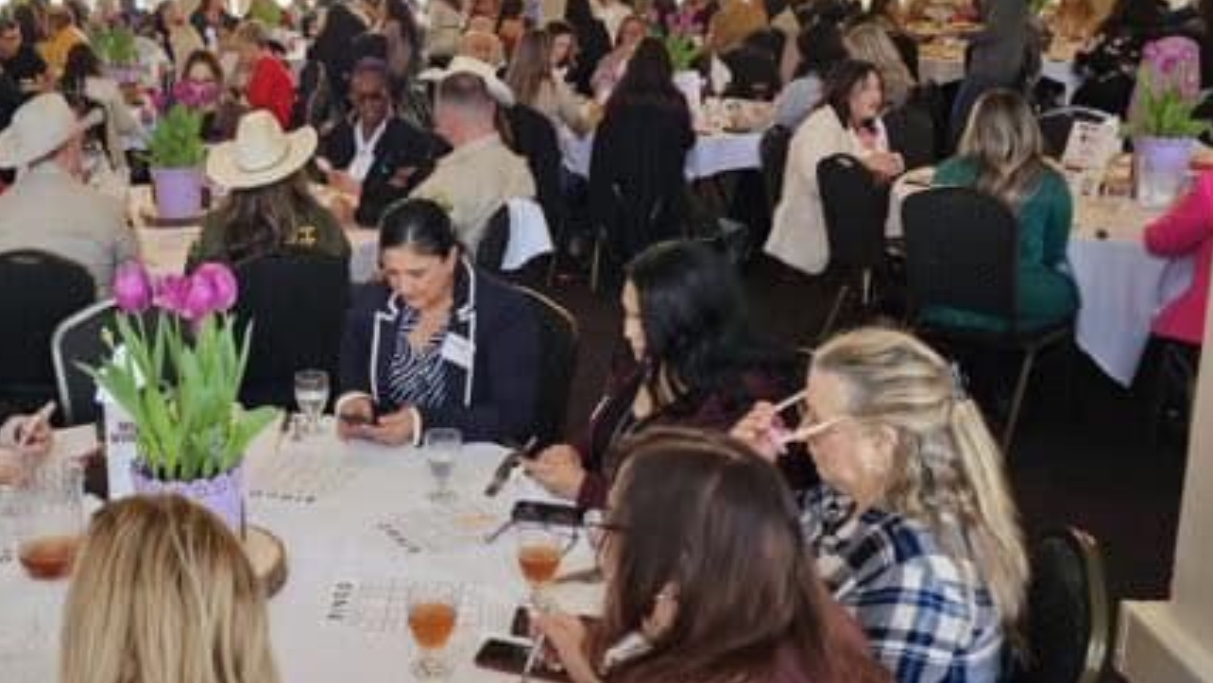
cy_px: 286
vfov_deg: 26.5
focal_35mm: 45
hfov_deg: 43.7
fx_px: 1448
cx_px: 272
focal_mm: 6.3
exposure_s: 1/120
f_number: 1.7
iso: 160
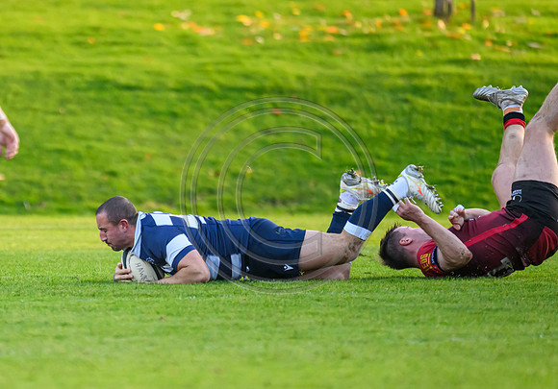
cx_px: 133
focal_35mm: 841
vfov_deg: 1.7
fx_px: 13232
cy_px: 190
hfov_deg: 2.4
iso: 2500
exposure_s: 1/1600
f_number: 4
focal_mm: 560
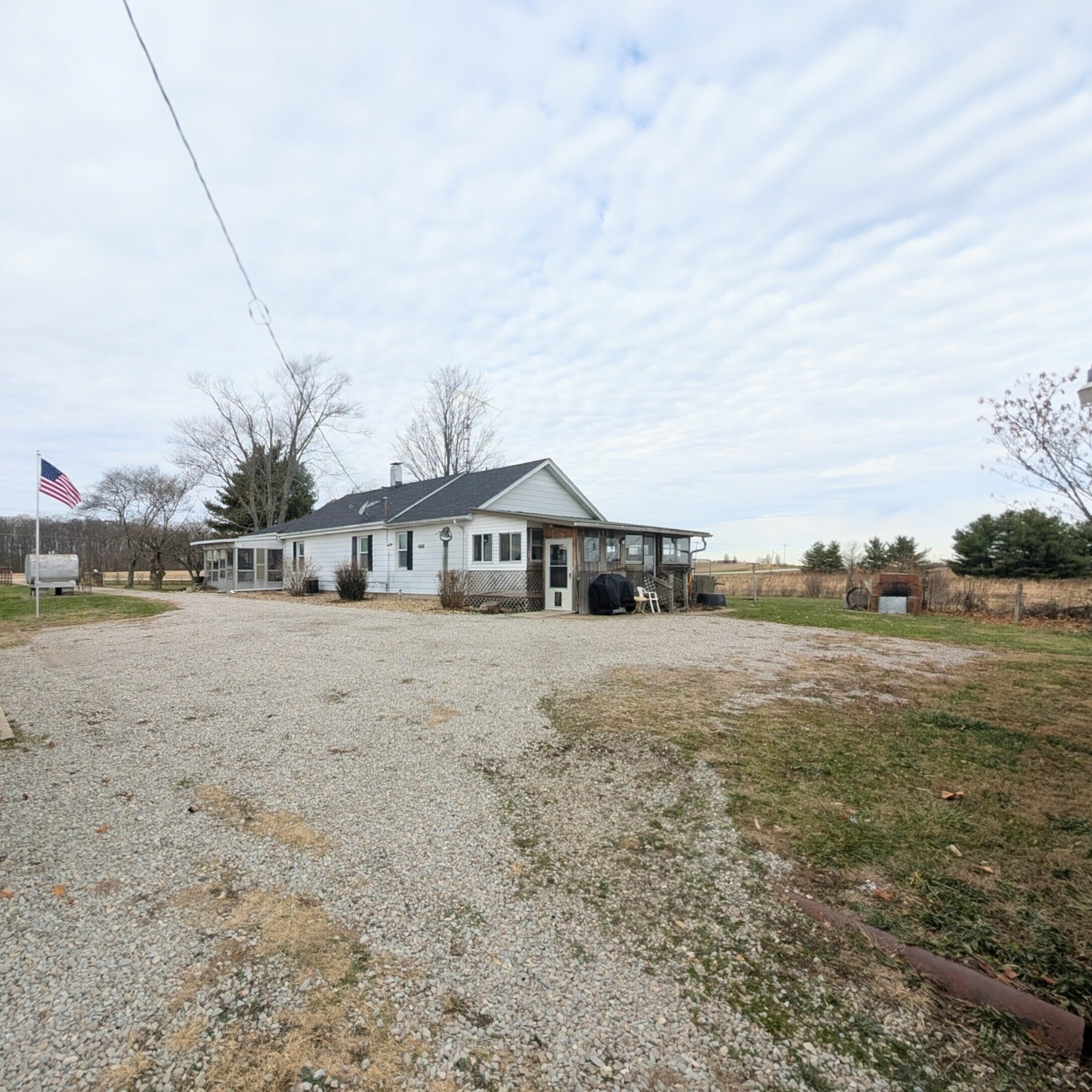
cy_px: 570
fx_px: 535
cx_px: 456
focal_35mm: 15
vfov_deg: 91.1
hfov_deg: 90.3
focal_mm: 2.02
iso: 65
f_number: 1.7
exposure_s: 1/1464
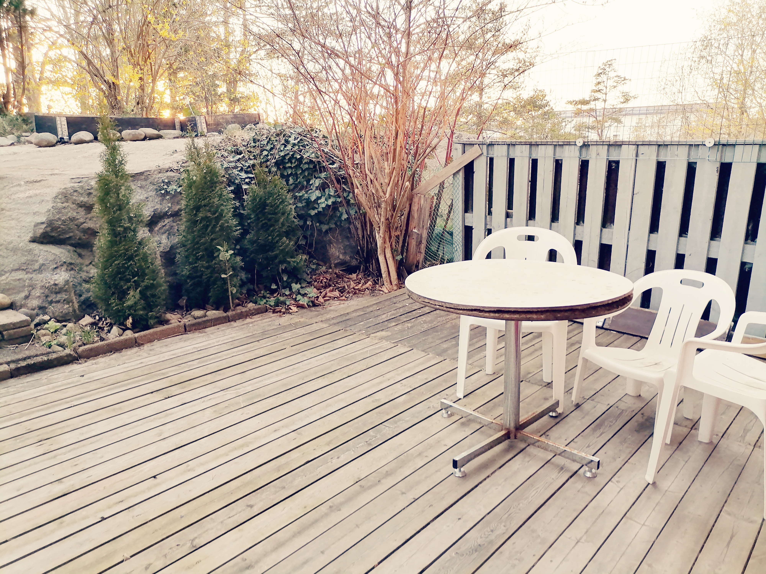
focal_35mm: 26
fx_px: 575
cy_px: 287
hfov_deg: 67.3
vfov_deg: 53.1
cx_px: 383
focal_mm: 5.4
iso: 50
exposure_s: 1/50
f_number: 1.8
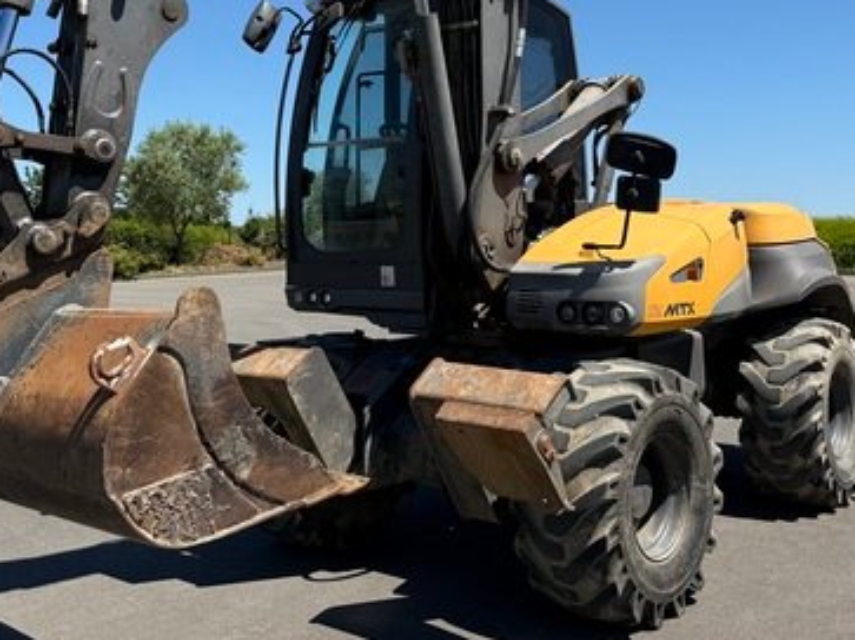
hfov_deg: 43.8
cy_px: 85
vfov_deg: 32.2
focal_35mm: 43
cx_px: 452
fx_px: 1062
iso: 80
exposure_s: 1/4167
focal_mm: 6.76
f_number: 1.78
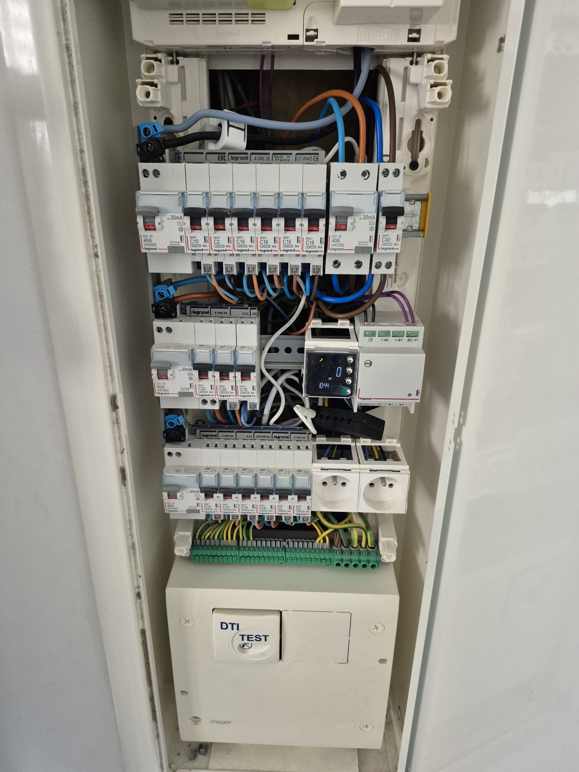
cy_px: 386
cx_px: 290
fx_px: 513
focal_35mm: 23
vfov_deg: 73.9
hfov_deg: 58.9
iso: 800
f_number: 1.8
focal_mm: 5.4
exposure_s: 1/120
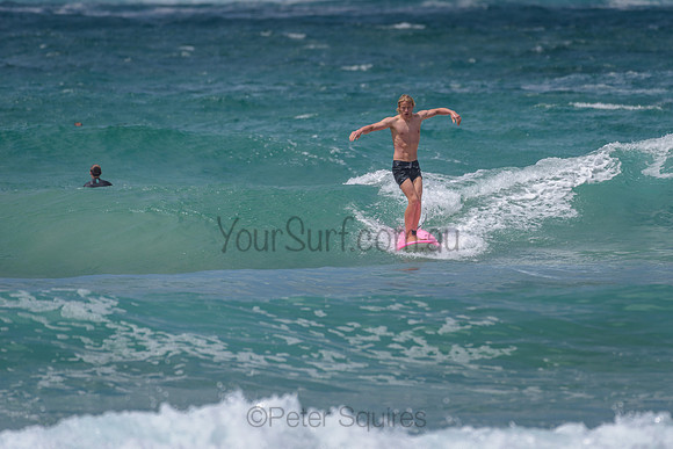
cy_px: 173
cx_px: 413
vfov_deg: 2.2
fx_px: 11486
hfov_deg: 3.4
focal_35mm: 614
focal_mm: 500
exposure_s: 1/2000
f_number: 5.6
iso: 100
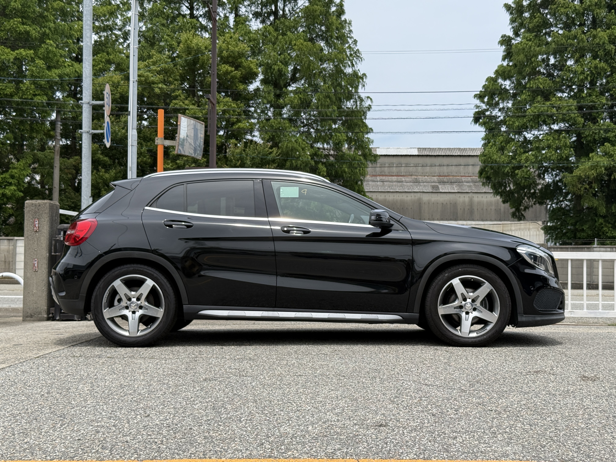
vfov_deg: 30.3
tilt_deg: +2.2
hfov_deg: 39.7
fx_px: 854
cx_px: 308
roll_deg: -1.2
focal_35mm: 48
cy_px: 231
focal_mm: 6.76
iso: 64
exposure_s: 1/3096
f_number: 1.78
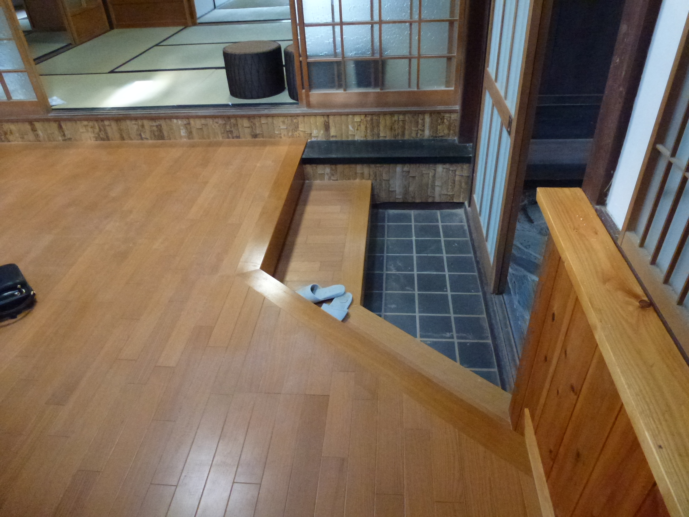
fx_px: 478
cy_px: 258
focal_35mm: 24
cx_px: 344
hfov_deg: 71.6
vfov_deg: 56.8
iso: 800
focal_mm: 4.3
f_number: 3.3
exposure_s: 1/30
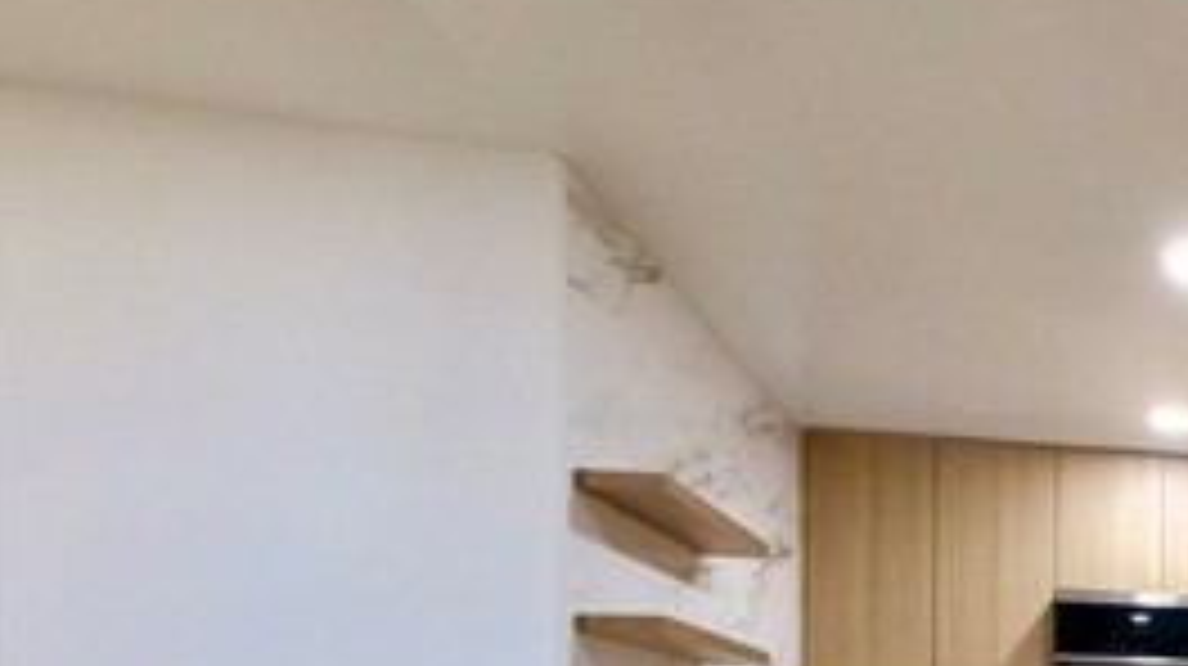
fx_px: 1165
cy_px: 796
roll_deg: -1.5
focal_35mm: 37
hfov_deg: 41.1
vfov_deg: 28.0
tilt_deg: +0.0
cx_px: 1359
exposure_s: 1/60
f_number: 2.2
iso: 320
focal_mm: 2.22
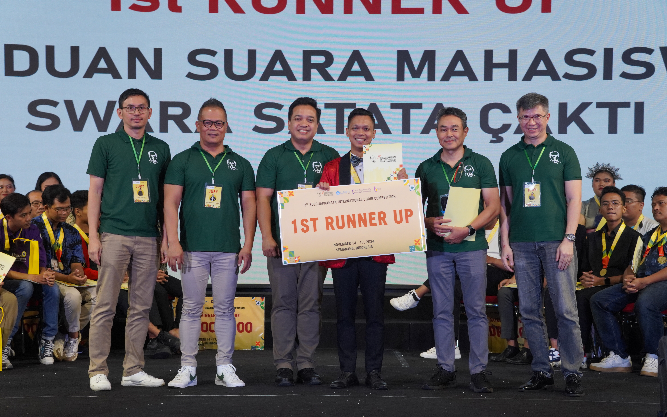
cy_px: 204
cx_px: 332
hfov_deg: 24.1
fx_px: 1563
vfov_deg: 15.2
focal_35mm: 86
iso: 800
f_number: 4.5
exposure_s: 1/160
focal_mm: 56
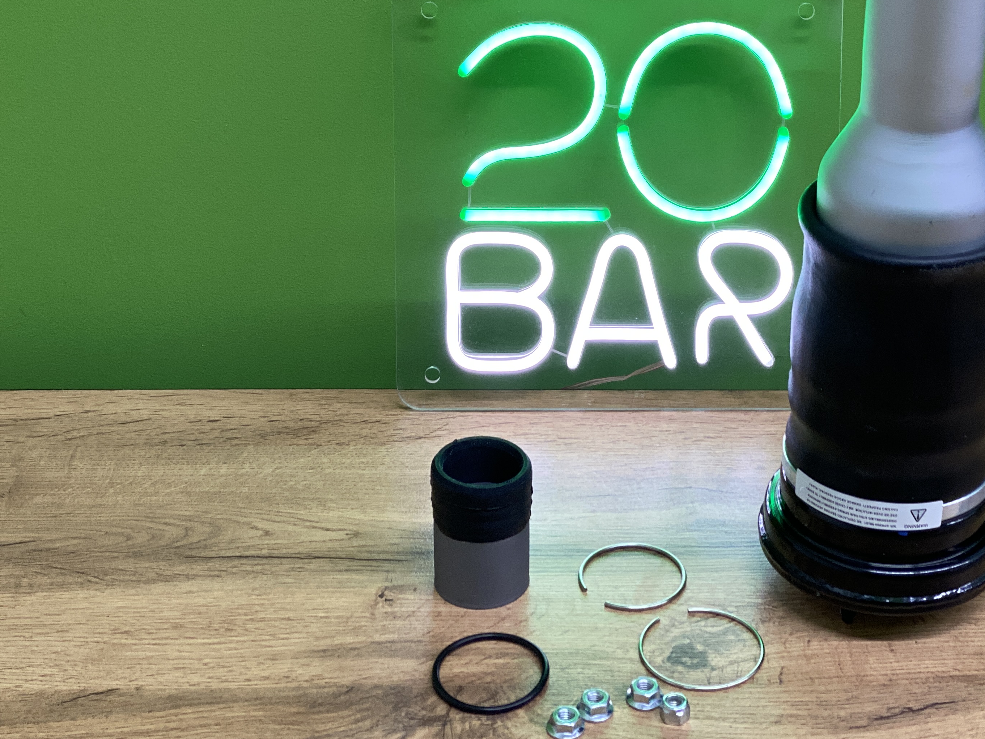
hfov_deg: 25.3
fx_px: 2191
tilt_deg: -28.2
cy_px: 253
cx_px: 594
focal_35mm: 77
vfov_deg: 19.1
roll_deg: -0.8
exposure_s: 1/77
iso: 80
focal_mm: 6
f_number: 2
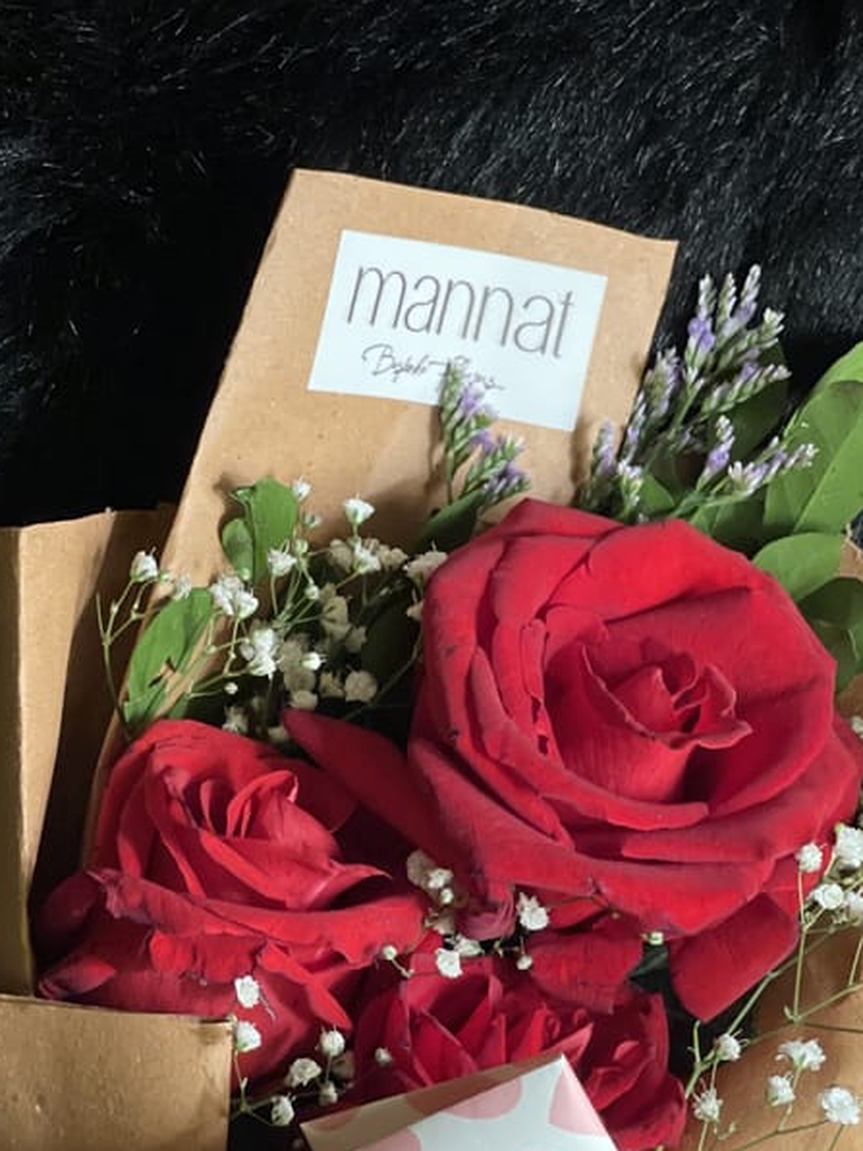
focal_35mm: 110
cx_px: 376
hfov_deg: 13.5
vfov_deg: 17.7
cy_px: 954
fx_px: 3656
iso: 400
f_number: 2.2
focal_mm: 7.5
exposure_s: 1/25
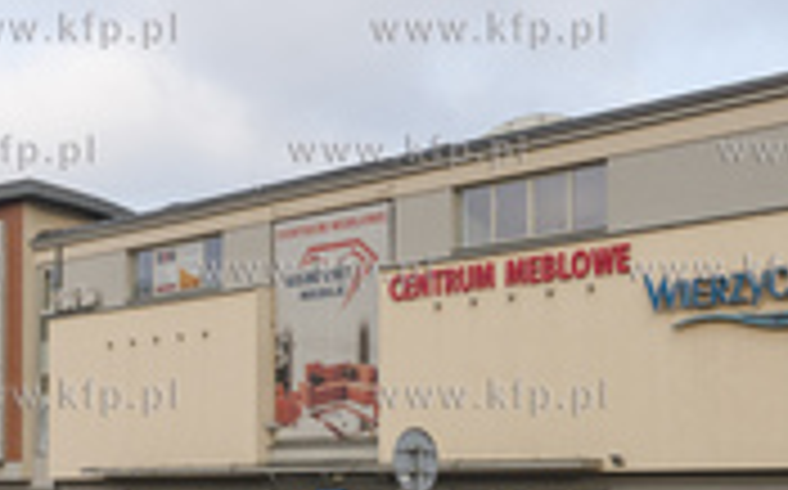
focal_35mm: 56
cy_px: 456
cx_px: 648
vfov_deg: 22.4
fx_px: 1201
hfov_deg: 35.0
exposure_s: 1/1600
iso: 400
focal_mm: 24
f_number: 4
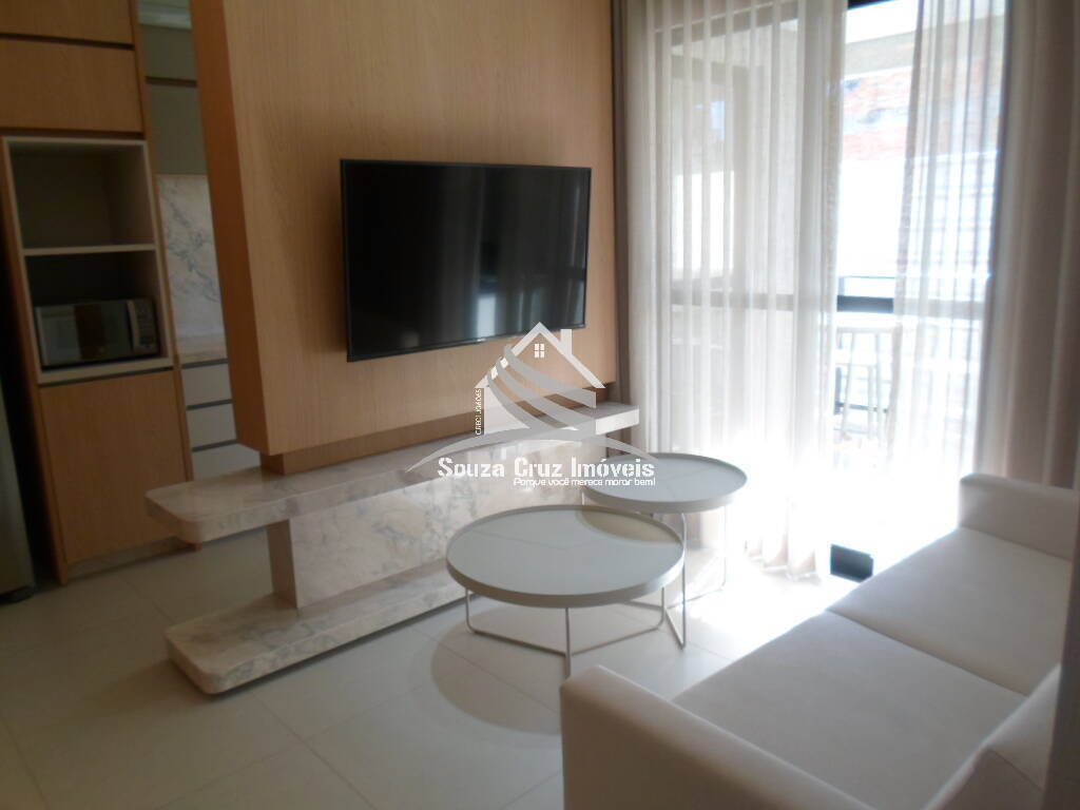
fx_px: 780
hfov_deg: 69.4
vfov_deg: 54.9
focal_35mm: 25
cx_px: 540
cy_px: 405
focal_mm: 4.5
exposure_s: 1/60
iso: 80
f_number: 2.5
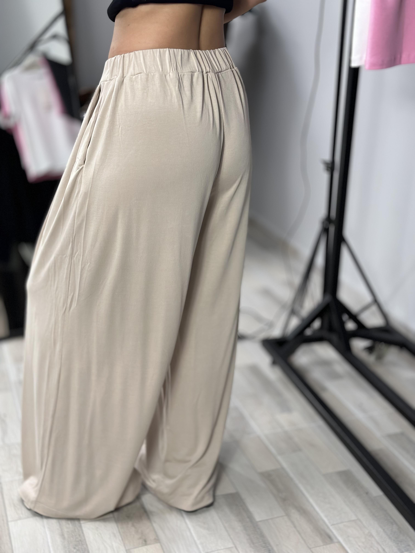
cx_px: 208
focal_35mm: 48
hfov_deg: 30.3
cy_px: 276
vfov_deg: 39.7
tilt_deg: -21.7
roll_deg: -2.3
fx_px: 767
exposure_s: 1/100
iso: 200
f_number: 1.78
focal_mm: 6.86
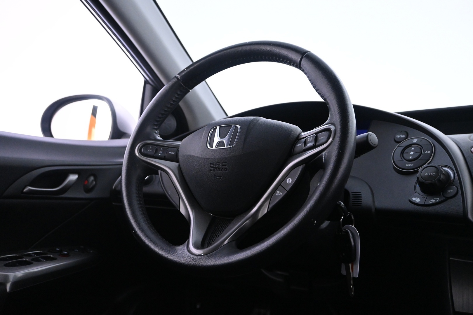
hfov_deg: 59.5
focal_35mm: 32
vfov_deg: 41.7
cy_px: 158
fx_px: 414
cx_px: 236
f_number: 4
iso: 3200
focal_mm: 21
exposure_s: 1/30
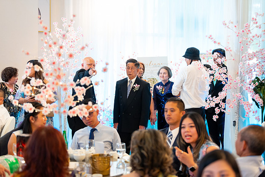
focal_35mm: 72
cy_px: 88
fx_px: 530
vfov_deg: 18.9
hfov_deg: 28.1
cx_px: 132
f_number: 2.8
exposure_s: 1/160
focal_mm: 72
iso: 1250
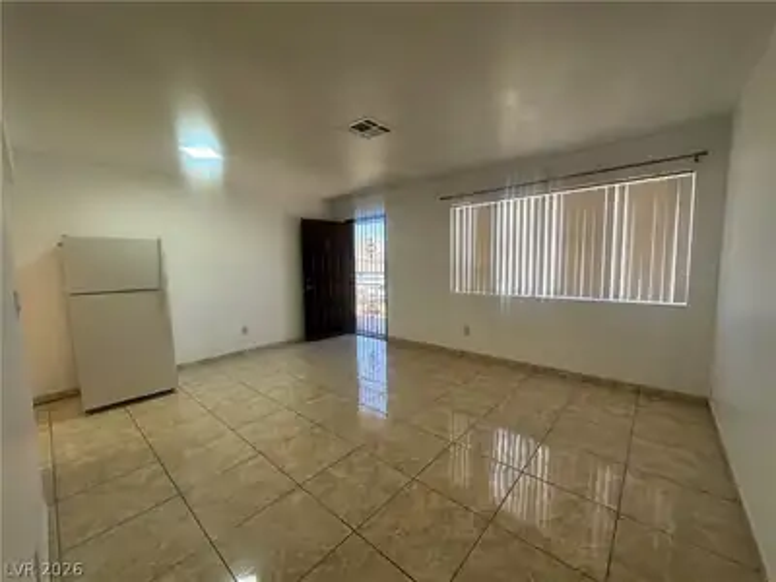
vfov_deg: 85.7
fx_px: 314
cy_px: 291
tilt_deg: -4.9
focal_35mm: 14
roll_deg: +0.7
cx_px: 388
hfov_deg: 102.1
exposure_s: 1/120
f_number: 2.2
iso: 125
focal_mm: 2.22
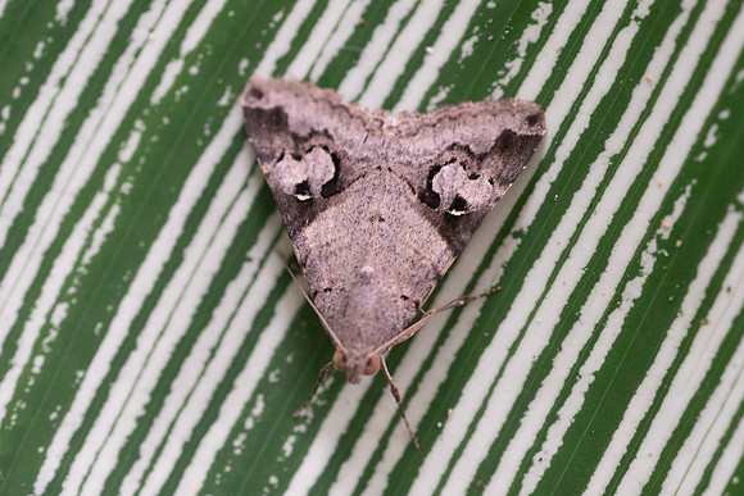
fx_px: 6130
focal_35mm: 297
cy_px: 255
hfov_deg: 6.9
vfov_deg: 4.6
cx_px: 372
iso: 1600
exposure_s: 1/320
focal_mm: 150
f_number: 4.5
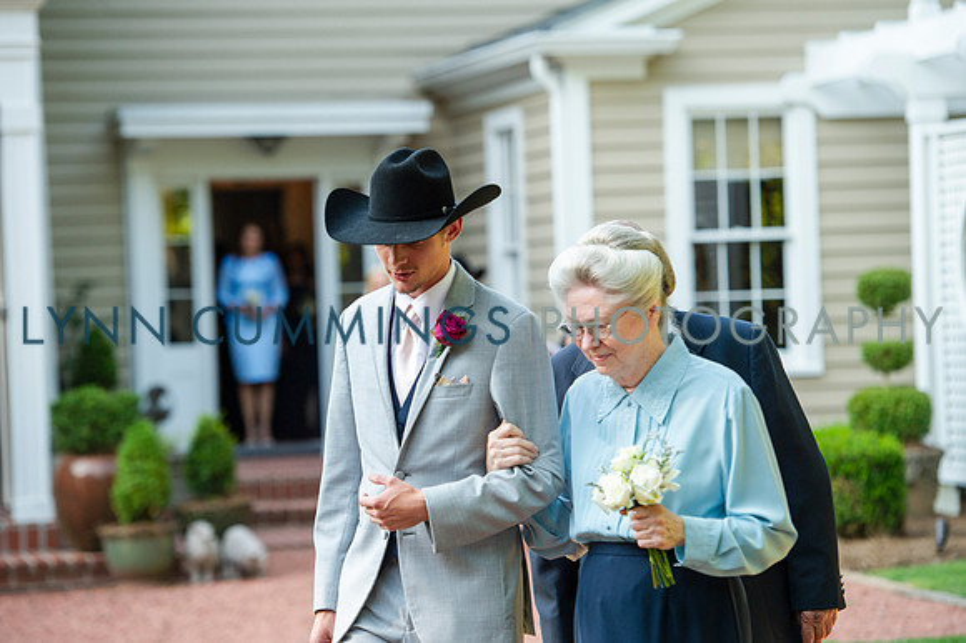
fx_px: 3754
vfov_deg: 9.8
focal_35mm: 140
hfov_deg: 14.7
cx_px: 483
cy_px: 322
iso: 400
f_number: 3.5
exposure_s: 1/1000
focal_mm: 140
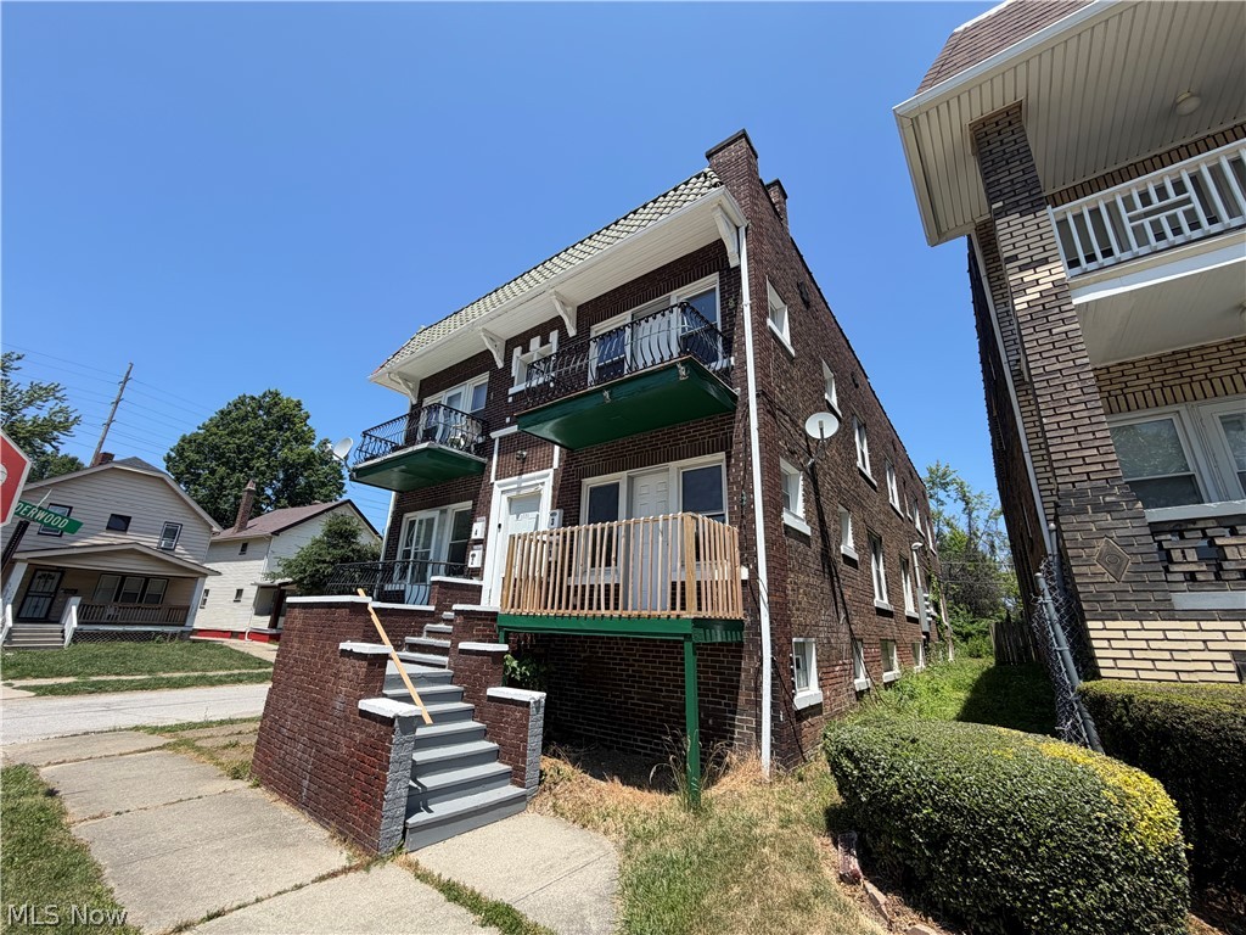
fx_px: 504
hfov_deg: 102.1
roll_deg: -1.6
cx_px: 623
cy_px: 468
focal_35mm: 14
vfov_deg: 85.7
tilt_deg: +19.0
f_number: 2.2
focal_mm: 2.22
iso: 32
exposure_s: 1/770
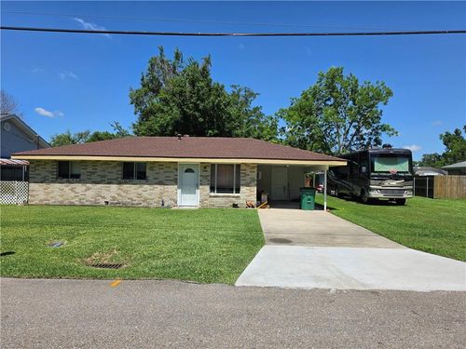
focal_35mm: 23
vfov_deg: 58.9
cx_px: 233
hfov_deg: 73.9
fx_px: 310
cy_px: 174
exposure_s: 1/7939
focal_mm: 6.5
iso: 64
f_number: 1.4
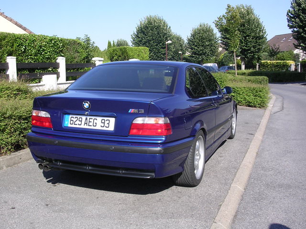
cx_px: 153
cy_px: 114
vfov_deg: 37.7
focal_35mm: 38
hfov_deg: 49.0
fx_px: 336
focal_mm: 5.8
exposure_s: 1/193
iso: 100
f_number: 5.6
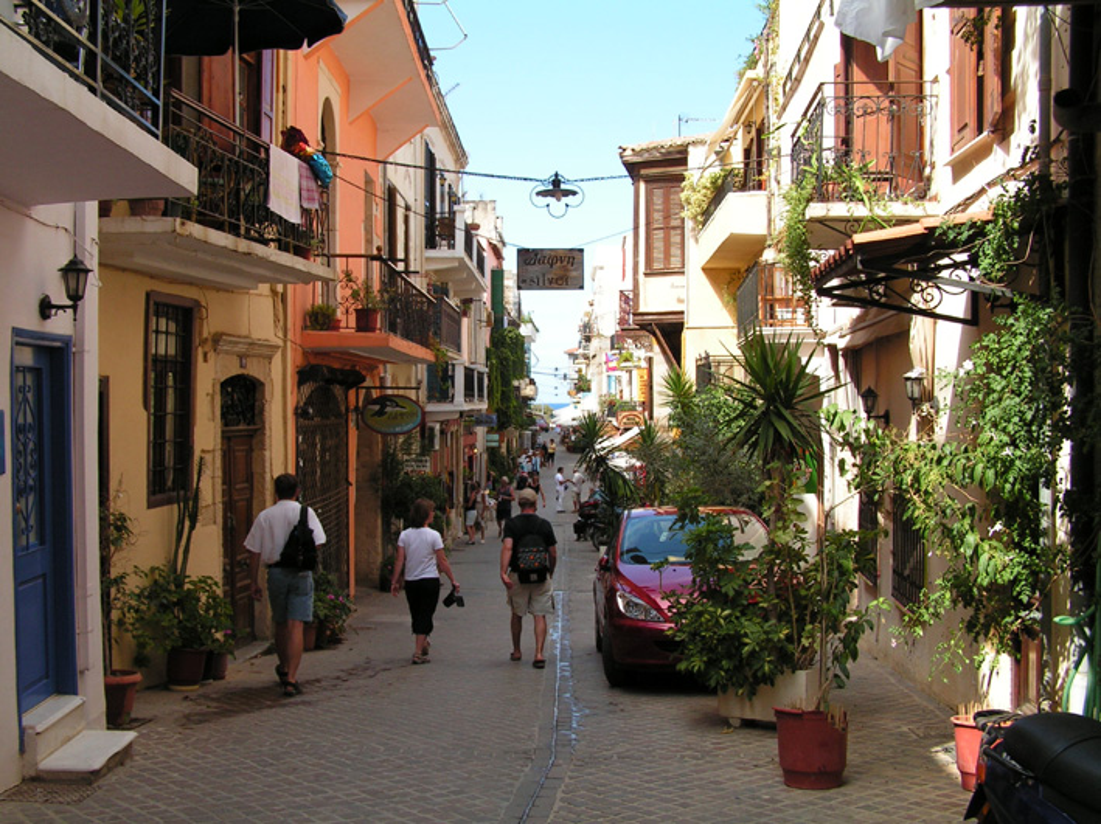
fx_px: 1208
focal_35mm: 38
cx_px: 550
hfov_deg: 49.0
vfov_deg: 37.7
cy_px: 412
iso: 50
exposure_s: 1/200
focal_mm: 6.3
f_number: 5
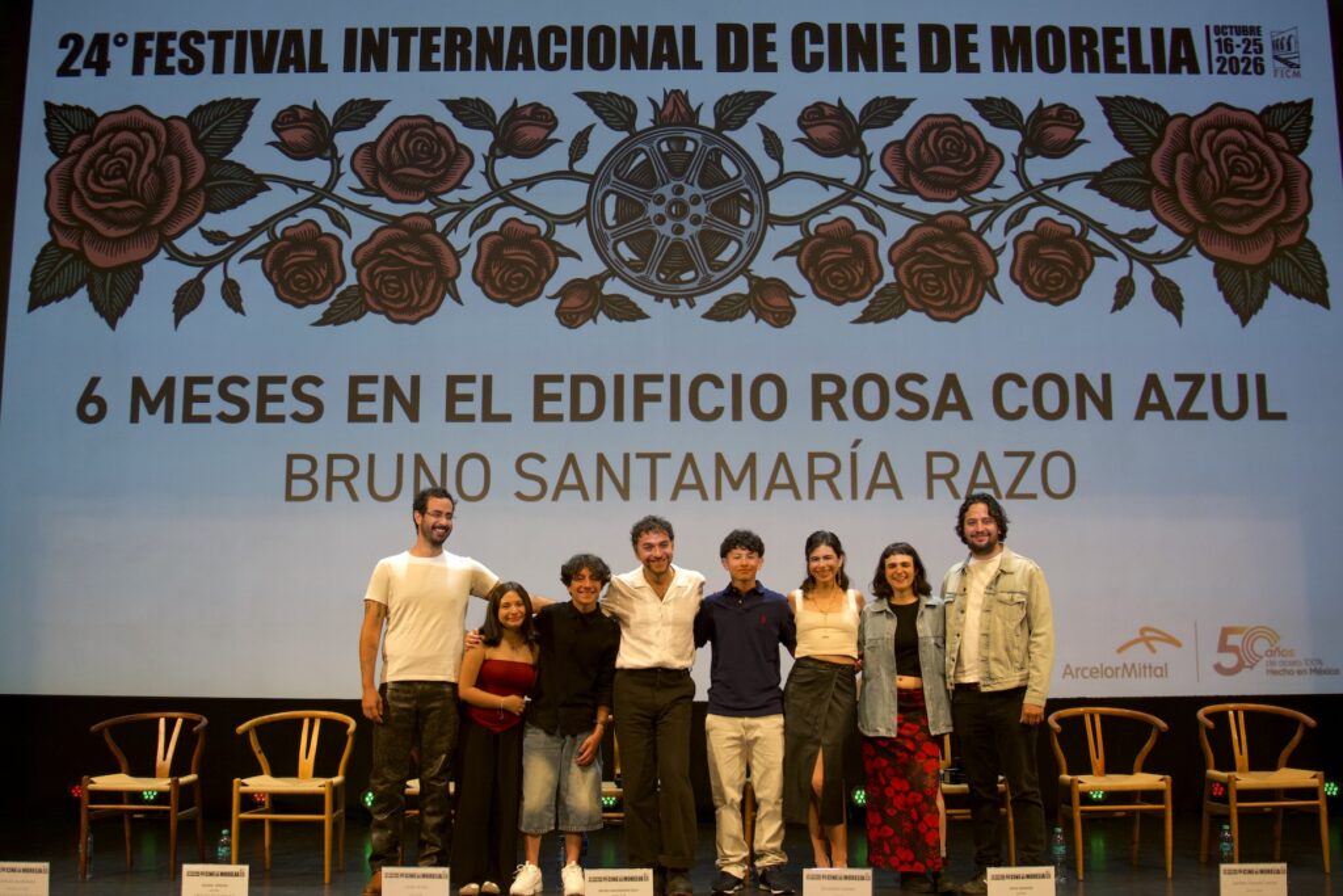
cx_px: 672
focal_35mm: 39
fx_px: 1455
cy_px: 448
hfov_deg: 49.5
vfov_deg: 34.2
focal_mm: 26
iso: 800
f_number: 4
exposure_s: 1/100
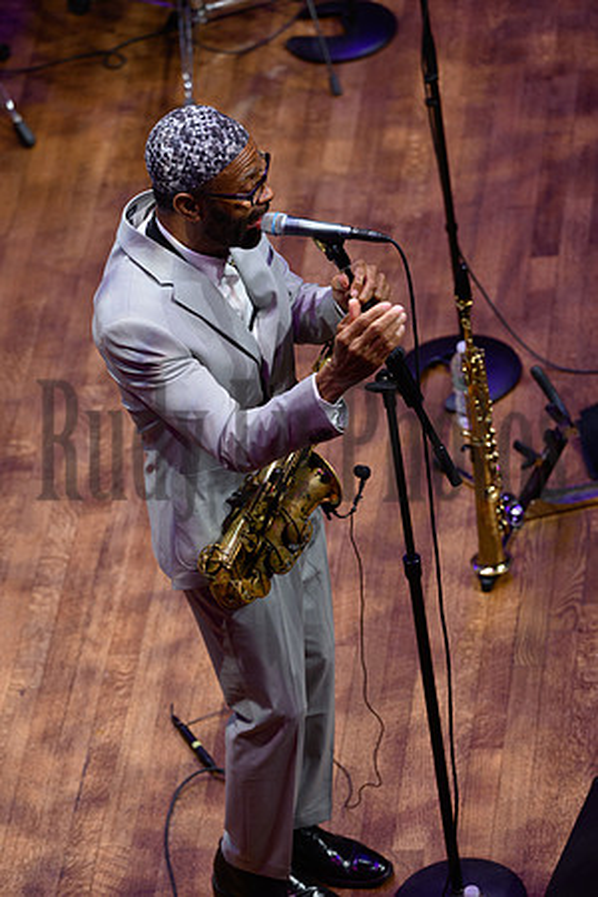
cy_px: 448
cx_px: 299
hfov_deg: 6.9
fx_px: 4983
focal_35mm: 200
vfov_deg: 10.3
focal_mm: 200
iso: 800
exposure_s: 1/200
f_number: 5
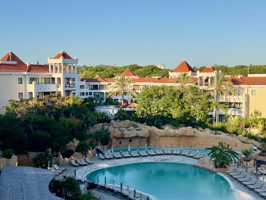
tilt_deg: -2.1
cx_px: 133
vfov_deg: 30.3
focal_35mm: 48
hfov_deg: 39.7
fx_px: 369
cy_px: 100
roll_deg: +1.0
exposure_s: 1/2160
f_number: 1.78
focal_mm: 6.86
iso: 64
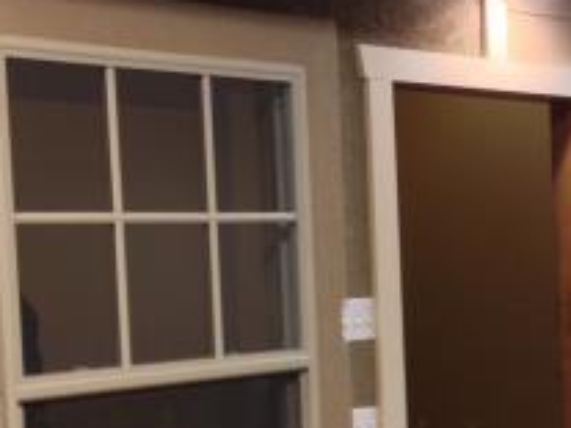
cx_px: 640
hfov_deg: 18.5
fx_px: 1682
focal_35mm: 102
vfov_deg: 14.4
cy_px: 337
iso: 160
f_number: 2.4
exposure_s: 1/20
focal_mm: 4.12
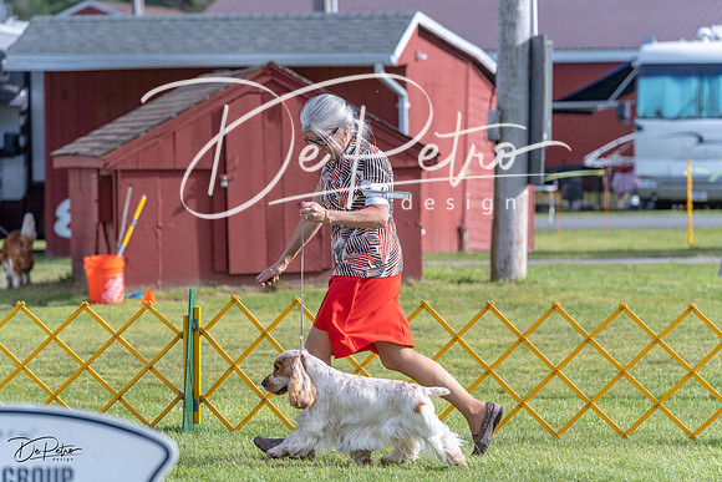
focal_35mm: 192
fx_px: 3851
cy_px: 241
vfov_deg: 7.2
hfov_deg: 10.7
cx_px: 361
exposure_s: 1/1250
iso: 250
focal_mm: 192
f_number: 5.6
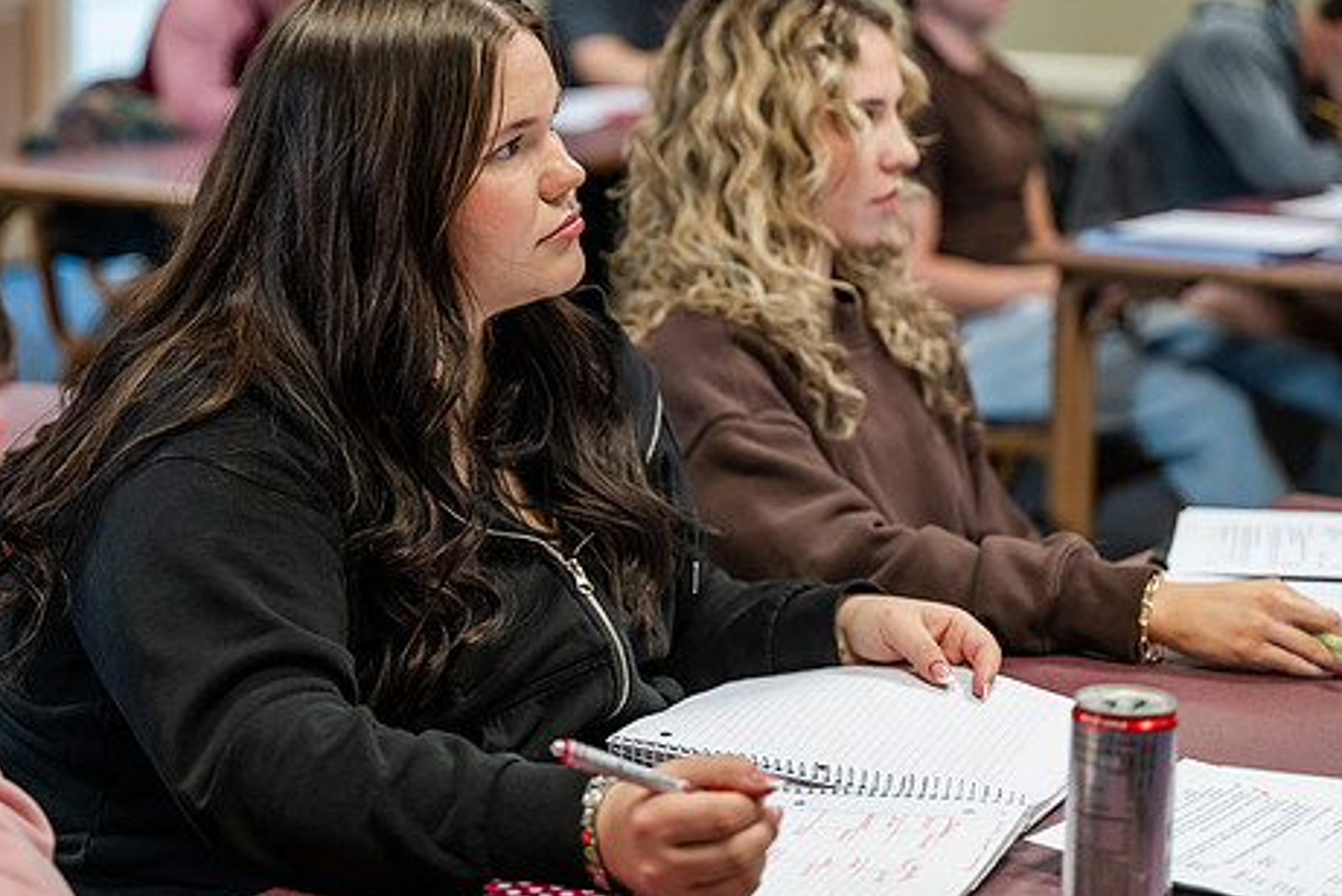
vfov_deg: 15.5
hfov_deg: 23.1
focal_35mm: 88
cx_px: 533
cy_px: 353
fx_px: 3282
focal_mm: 70
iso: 1600
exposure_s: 1/200
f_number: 2.8
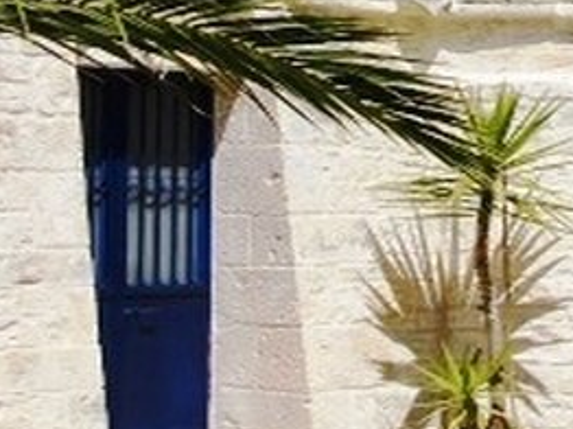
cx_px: 558
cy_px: -90
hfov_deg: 17.5
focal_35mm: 110
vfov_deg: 13.1
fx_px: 1819
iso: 64
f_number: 7.9
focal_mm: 6.3
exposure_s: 1/250
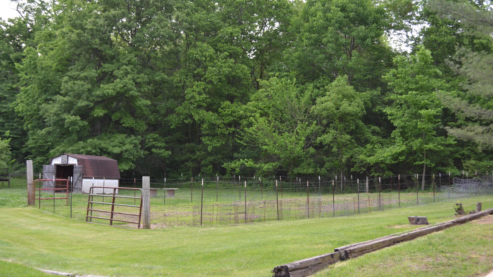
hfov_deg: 44.1
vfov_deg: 25.7
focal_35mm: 47
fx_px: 608
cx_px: 246
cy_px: 131
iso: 200
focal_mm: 29
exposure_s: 1/125
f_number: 5.6
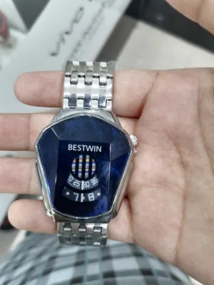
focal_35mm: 27
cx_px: 107
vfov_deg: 65.3
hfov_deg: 51.4
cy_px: 142
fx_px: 223
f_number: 1.8
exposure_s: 1/33.3
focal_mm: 5.3
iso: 80
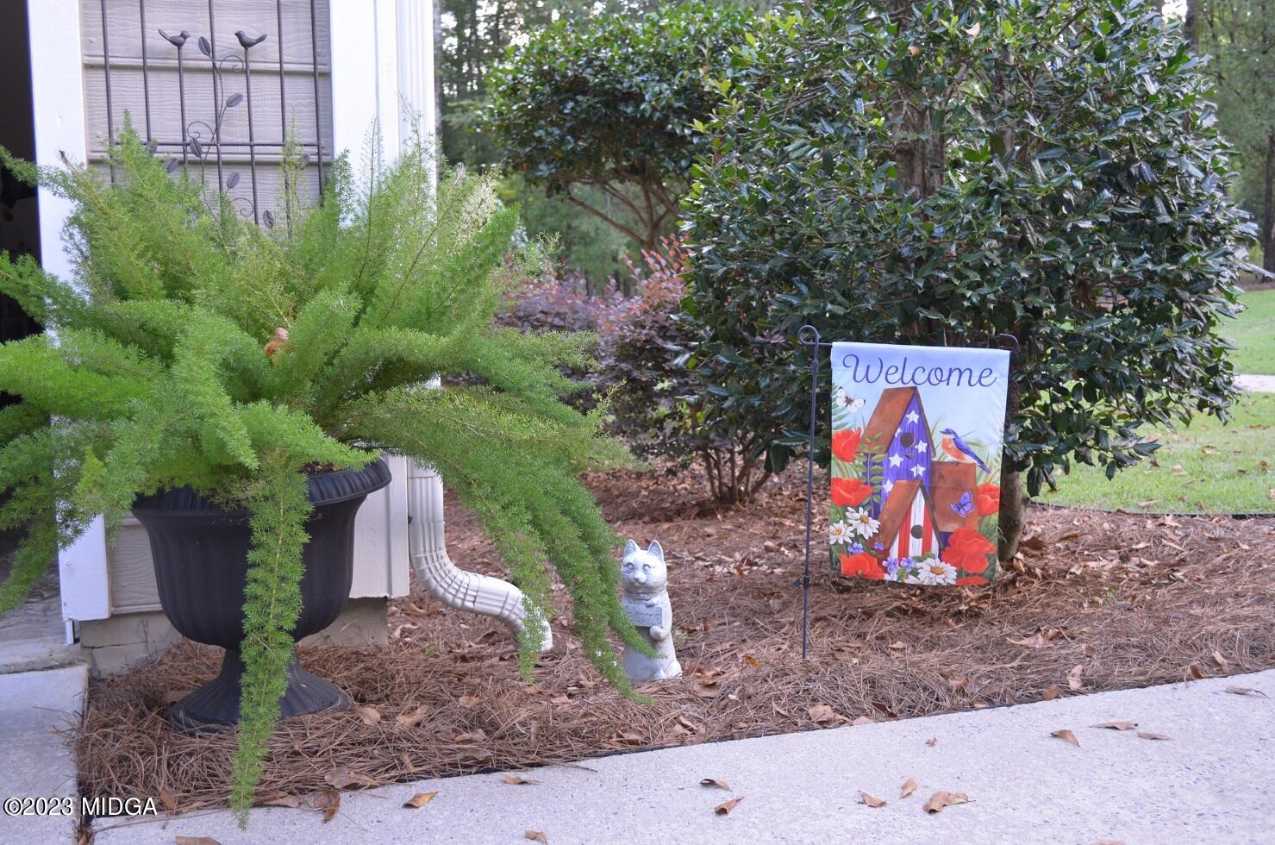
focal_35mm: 39
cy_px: 422
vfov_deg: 34.1
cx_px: 638
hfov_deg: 49.6
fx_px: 1379
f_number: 4.2
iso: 400
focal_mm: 26
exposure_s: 1/50
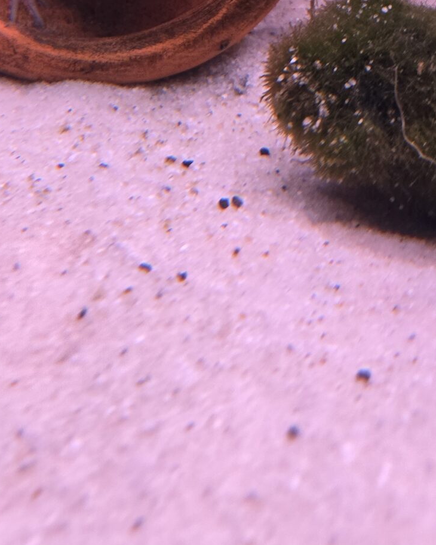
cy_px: -145
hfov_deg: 24.0
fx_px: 1016
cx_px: 107
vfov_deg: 26.0
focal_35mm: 63
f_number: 1.8
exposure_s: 1/52.3
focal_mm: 5.4
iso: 200
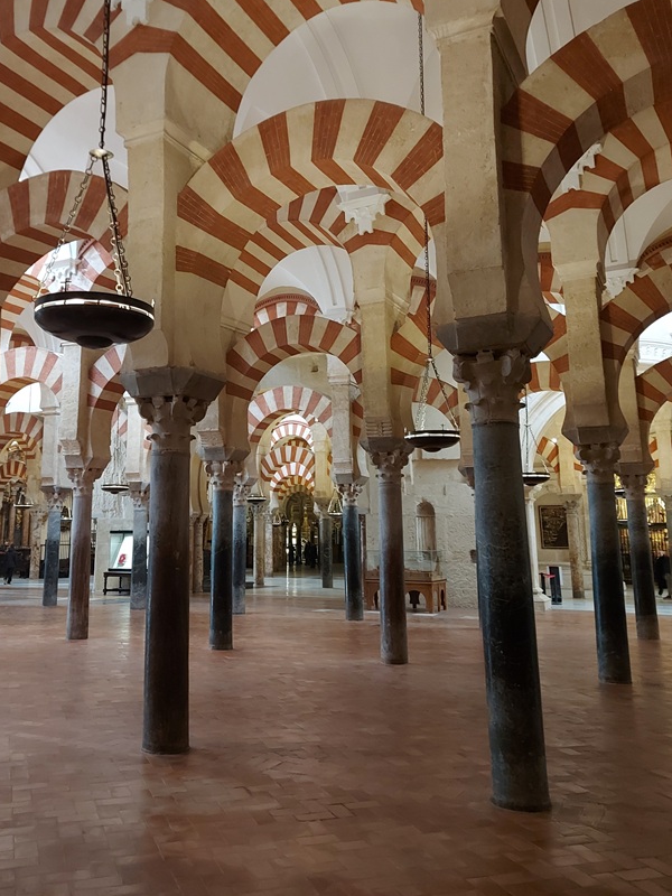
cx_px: 272
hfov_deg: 48.0
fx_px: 751
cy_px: 382
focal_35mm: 29
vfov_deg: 61.4
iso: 500
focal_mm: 5.23
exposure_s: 1/24
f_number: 1.8
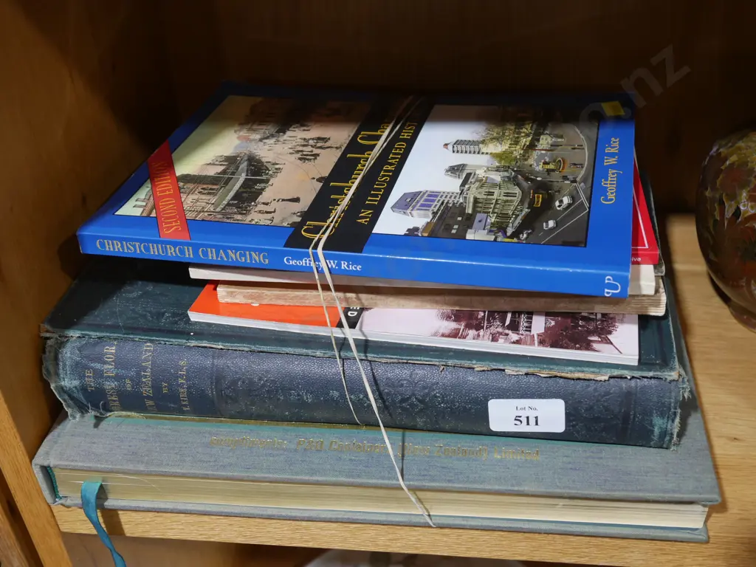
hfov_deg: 44.8
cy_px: 284
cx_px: 378
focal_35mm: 42
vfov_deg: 34.3
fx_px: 917
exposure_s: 1/60
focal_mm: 21
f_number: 4.6
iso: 640
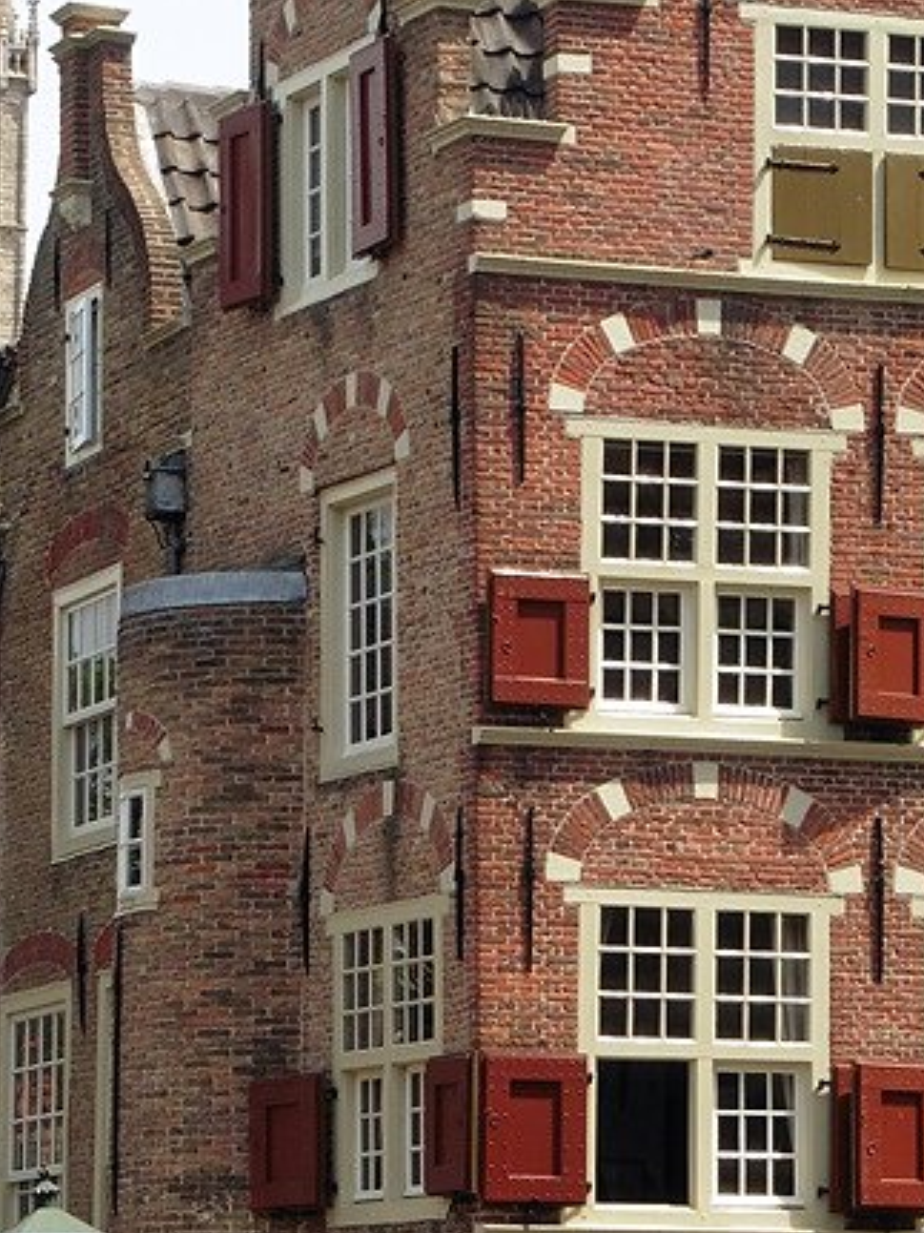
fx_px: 5875
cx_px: 596
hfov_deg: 9.0
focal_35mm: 165
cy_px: 675
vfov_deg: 12.0
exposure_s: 1/250
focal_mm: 14.2
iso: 100
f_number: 5.6
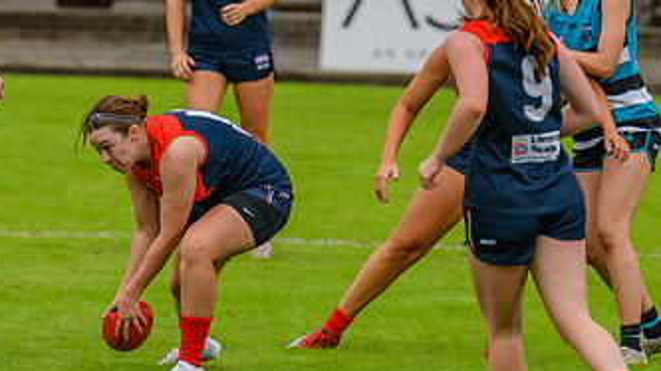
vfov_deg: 1.3
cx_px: 221
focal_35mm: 950
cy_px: 159
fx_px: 16644
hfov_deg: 2.3
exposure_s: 1/1600
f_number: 6.3
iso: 800
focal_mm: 360
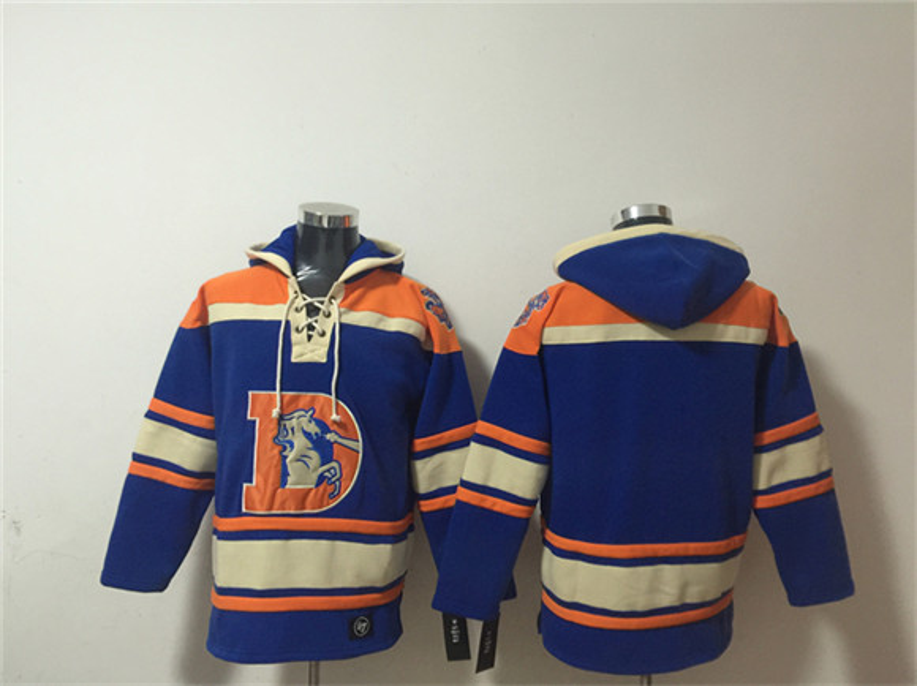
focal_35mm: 29
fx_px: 768
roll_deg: -2.8
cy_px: 343
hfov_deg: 61.7
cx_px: 458
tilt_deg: -0.4
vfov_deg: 48.2
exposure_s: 1/10
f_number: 2.2
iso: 125
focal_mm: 4.15
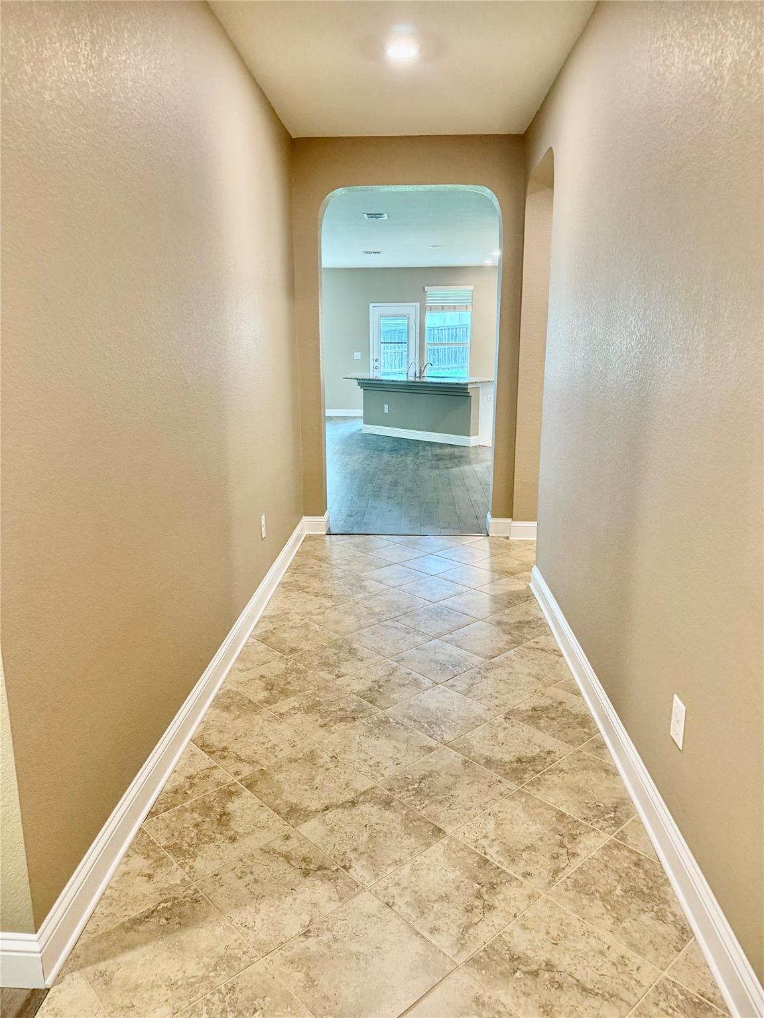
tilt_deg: -10.3
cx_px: 382
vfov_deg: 71.6
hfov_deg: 56.8
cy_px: 509
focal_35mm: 24
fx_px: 706
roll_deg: +0.8
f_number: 1.78
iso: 320
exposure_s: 1/60
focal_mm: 6.76
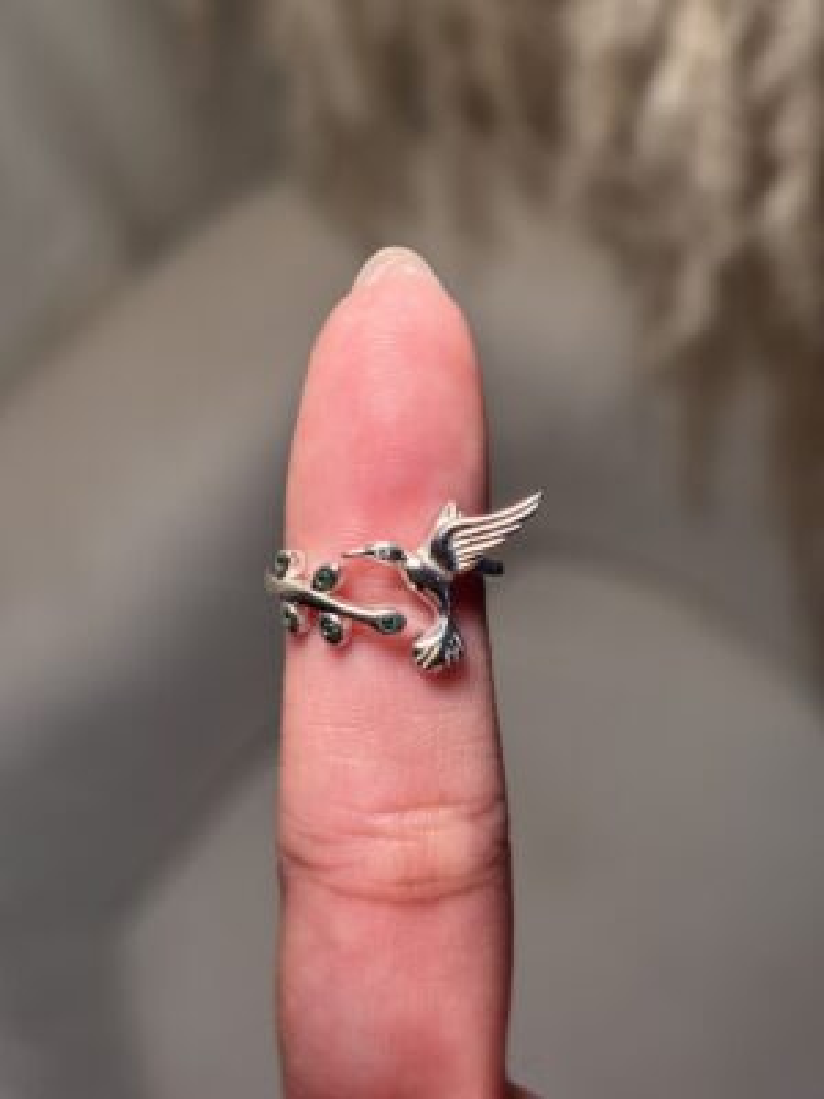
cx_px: 412
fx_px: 1650
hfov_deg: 28.0
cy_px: 550
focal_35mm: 52
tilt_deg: -61.5
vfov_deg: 36.8
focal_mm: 5.96
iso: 50
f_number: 1.6
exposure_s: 1/61
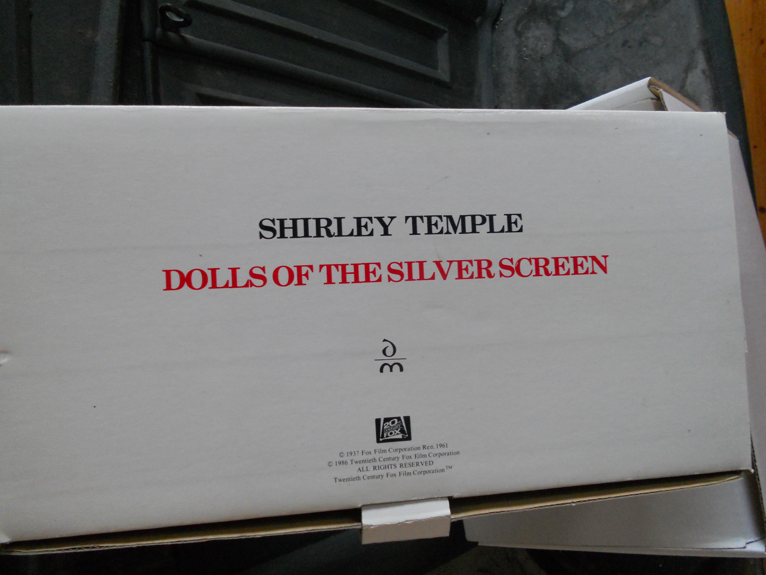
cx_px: 383
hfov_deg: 56.8
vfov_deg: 44.2
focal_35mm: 32
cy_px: 288
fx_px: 708
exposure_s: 1/25
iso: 400
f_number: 3.5
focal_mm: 5.8
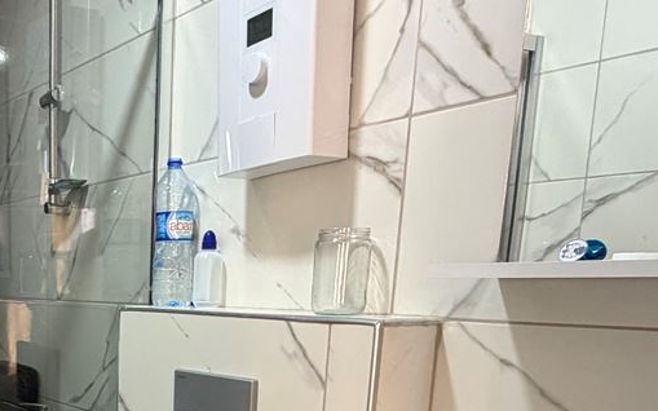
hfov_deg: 42.6
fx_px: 753
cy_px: 450
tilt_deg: -13.8
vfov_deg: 27.9
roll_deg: +0.1
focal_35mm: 42
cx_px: 45
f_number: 2.2
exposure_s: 1/50
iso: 200
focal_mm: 2.22
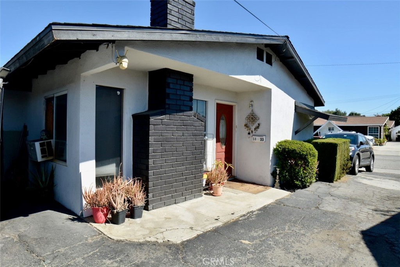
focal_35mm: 21
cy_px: 134
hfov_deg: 81.2
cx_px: 200
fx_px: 233
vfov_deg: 59.5
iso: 125
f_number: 8
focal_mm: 14
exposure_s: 1/250
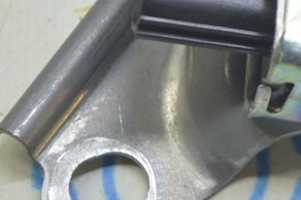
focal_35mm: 273
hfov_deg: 7.5
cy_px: -63
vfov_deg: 5.0
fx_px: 2277
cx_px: 410
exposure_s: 1/20
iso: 400
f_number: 5.6
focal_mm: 55
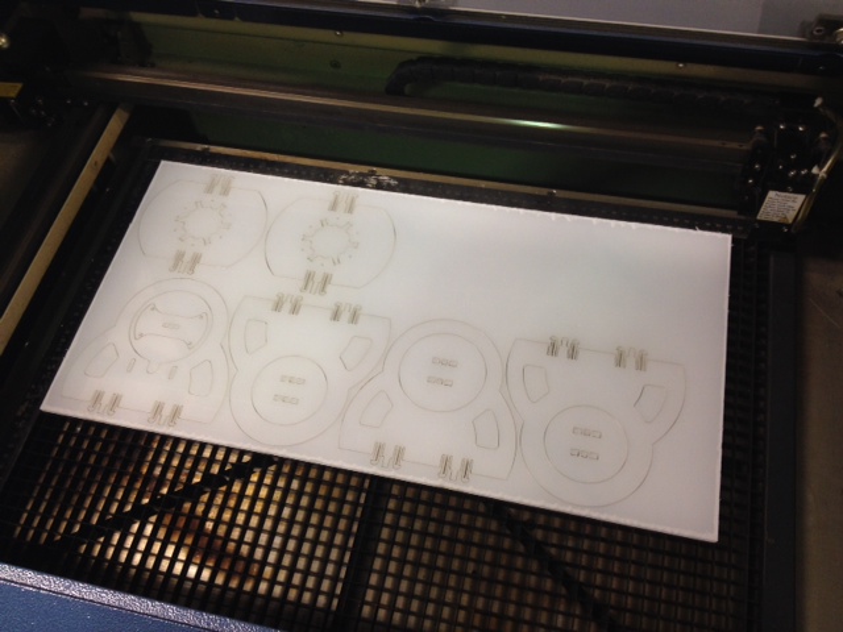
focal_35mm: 35
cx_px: 422
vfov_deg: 40.7
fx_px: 852
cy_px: 316
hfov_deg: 52.6
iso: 80
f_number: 2.4
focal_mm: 4.28
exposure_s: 1/20
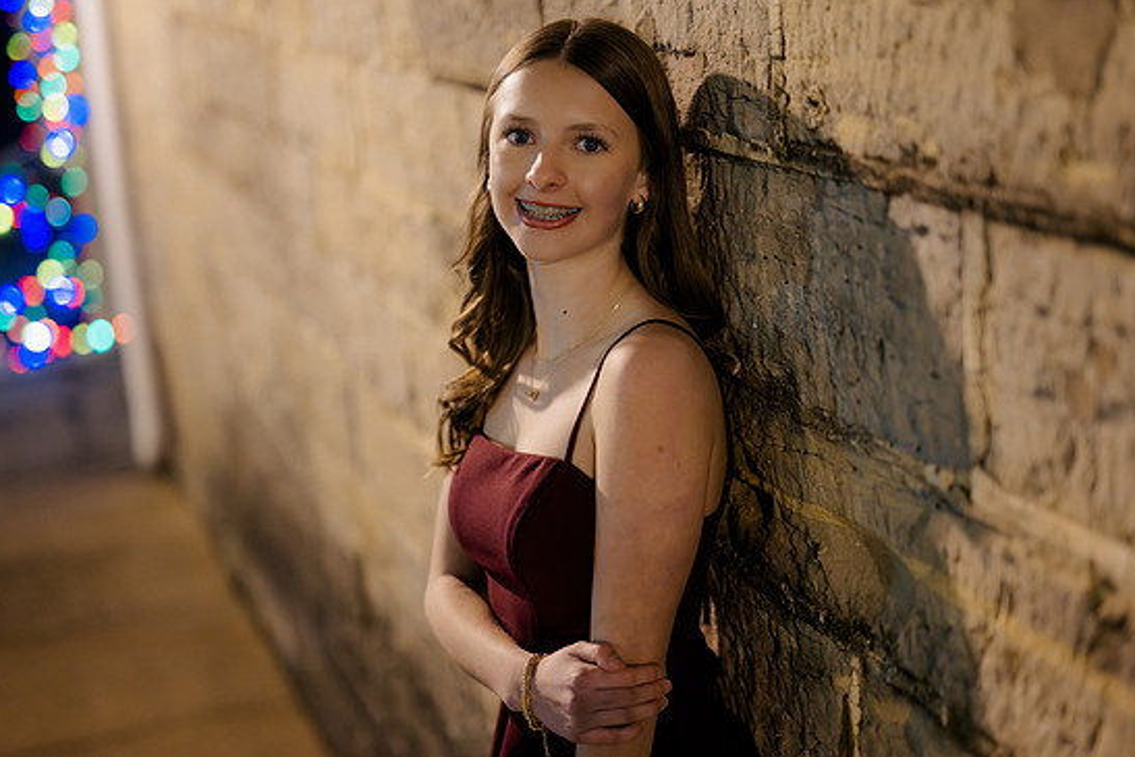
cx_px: 560
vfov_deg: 25.5
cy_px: 360
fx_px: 1671
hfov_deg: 37.5
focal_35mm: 53
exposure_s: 1/125
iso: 2500
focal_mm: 50
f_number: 1.4
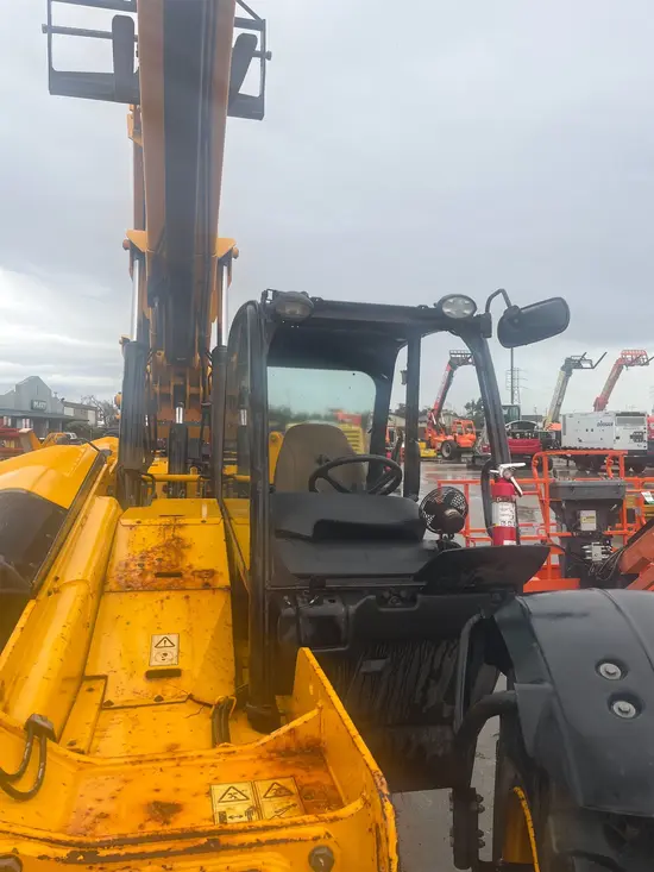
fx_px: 655
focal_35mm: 26
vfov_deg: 67.3
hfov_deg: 53.1
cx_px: 327
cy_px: 436
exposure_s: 1/592
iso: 50
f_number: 1.6
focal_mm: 5.1
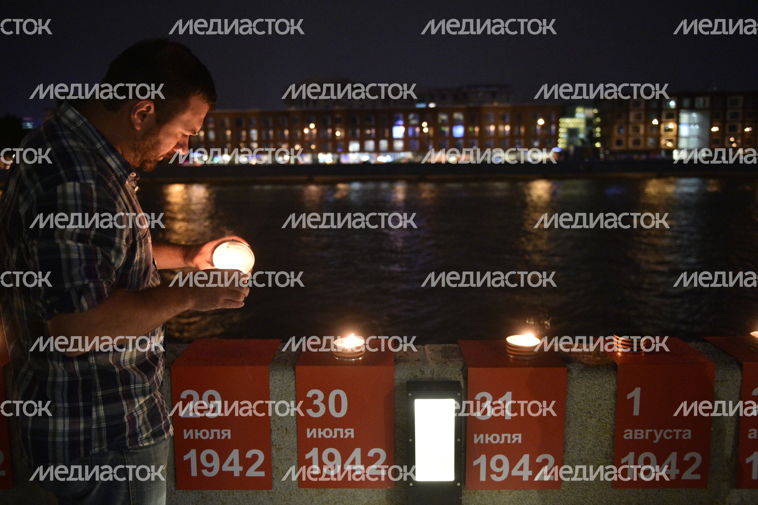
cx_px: 379
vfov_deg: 41.1
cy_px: 252
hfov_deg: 58.7
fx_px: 673
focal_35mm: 32
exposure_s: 1/125
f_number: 2.8
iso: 8000
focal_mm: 32
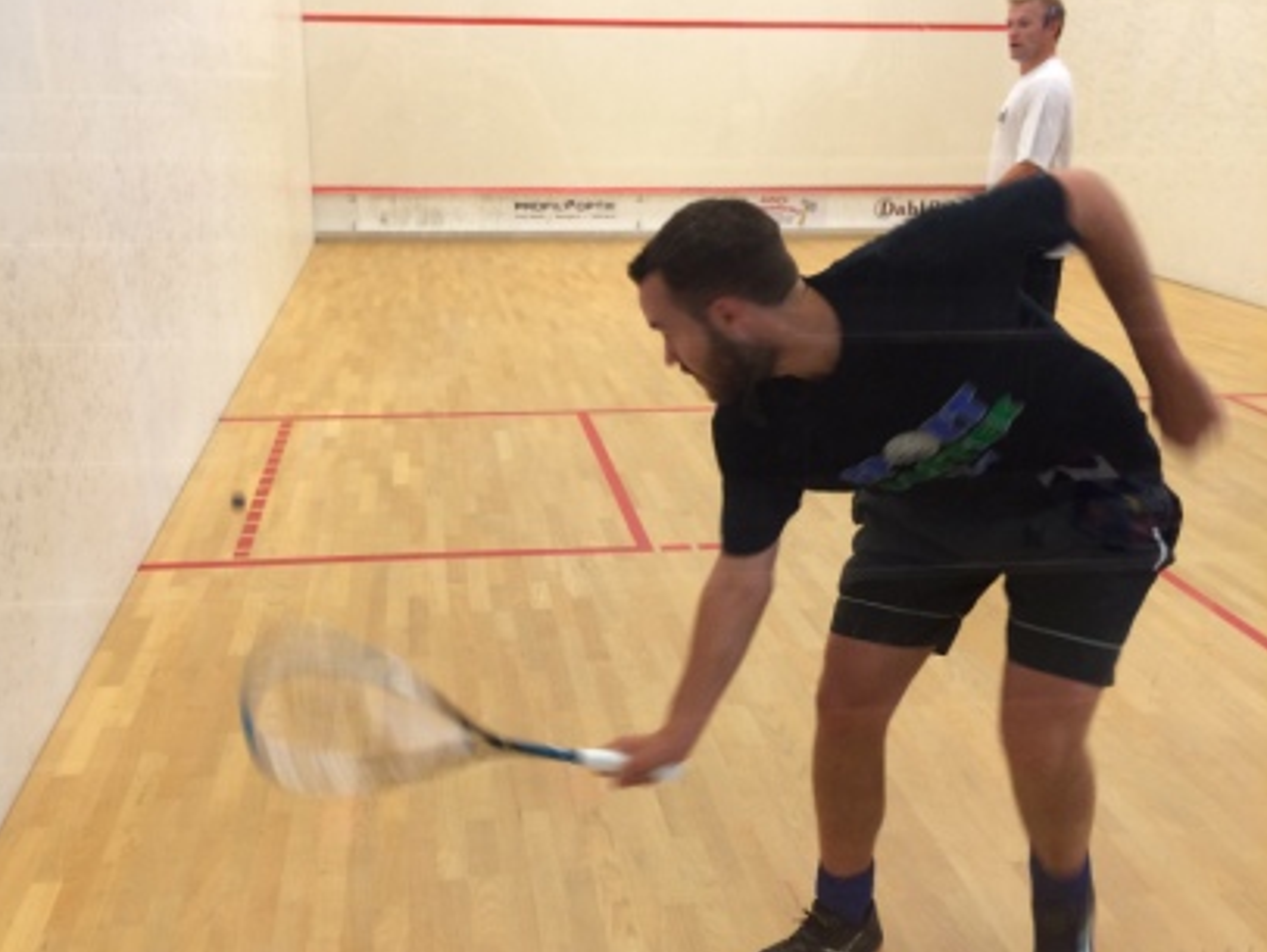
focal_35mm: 32
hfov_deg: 56.7
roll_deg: -1.2
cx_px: 571
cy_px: 481
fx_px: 1172
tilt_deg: -20.4
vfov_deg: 44.2
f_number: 2.2
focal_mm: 4.15
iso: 64
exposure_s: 1/30
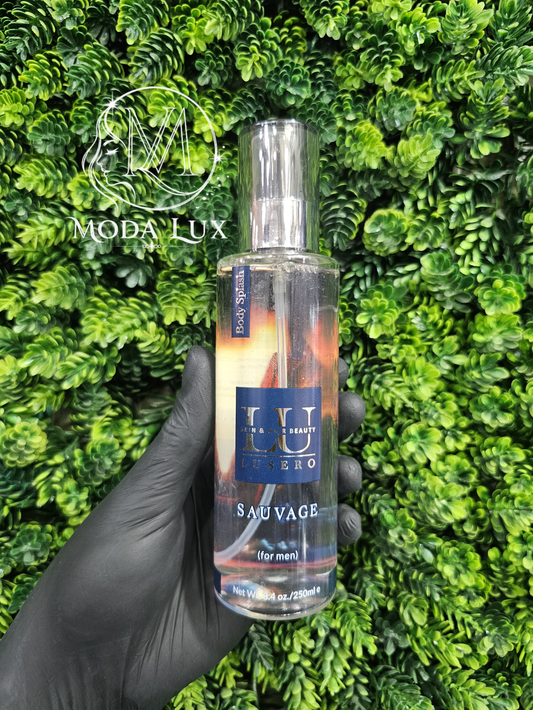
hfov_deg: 58.9
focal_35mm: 23
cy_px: 355
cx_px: 266
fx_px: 472
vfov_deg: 73.9
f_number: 1.7
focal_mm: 6.3
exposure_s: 1/101
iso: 320
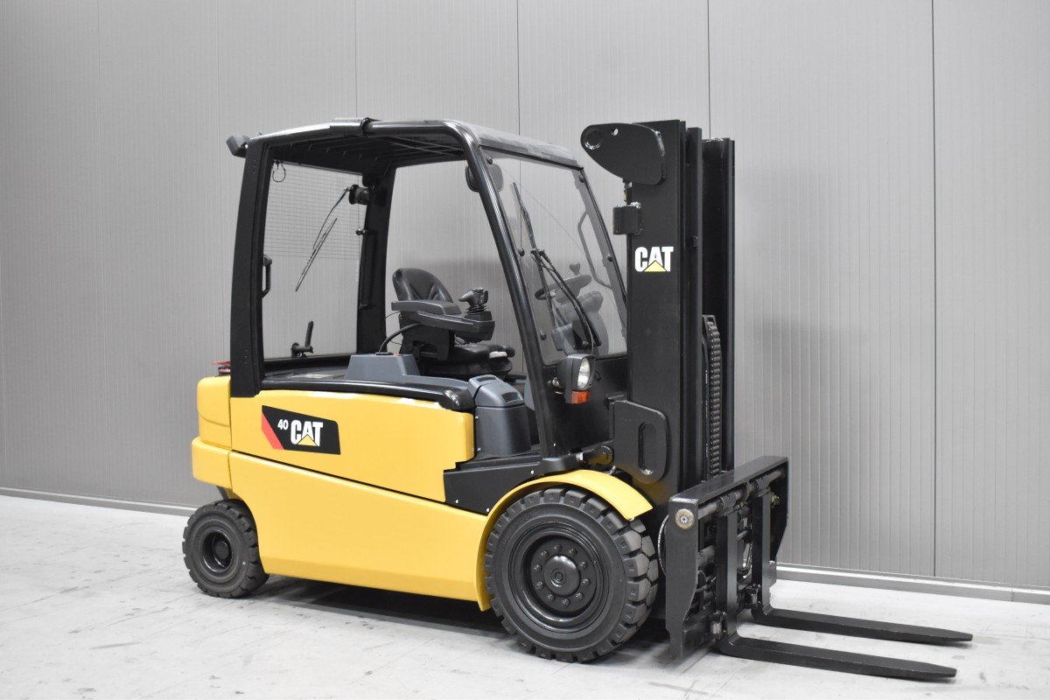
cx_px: 525
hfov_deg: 51.3
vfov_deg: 35.5
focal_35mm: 38
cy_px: 350
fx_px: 1094
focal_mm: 25
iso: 1600
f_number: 5
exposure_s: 1/25
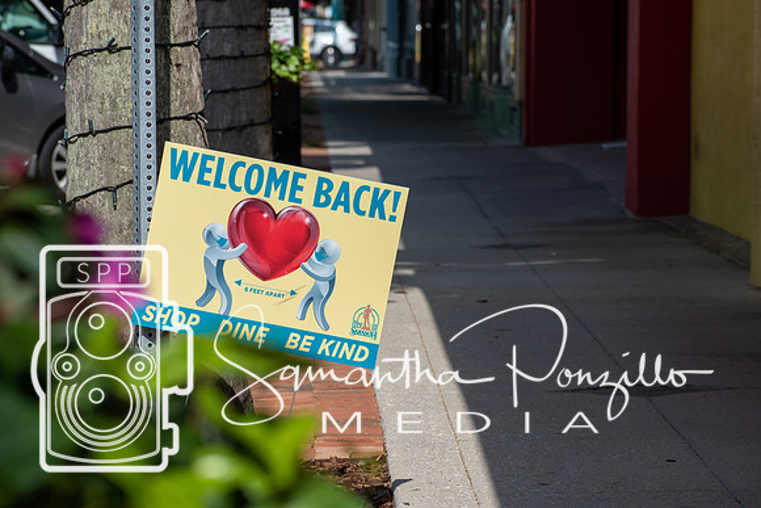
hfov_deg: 9.5
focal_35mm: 217
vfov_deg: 6.3
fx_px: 4597
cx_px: 380
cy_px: 254
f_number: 8
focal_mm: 135
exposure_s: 1/1000
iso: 200
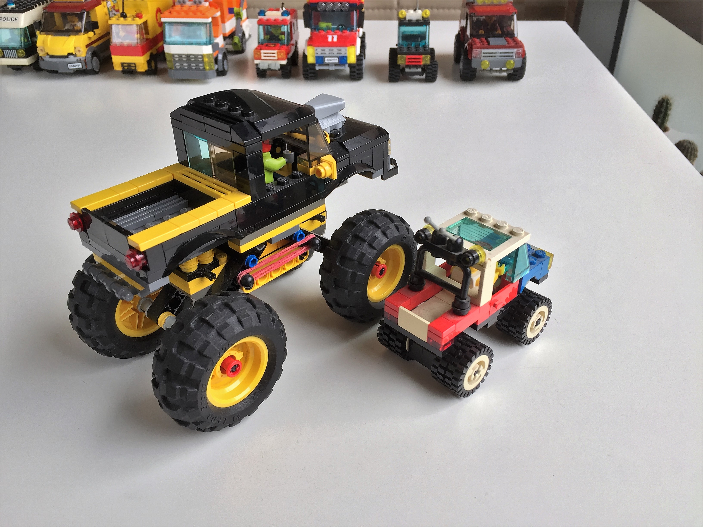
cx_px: 352
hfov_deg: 61.7
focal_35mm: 29
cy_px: 264
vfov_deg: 48.2
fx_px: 589
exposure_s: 1/100
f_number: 2.2
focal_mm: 4.15
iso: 40
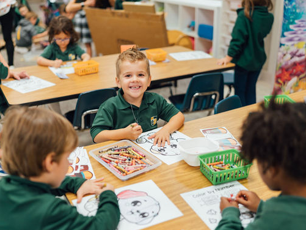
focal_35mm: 43
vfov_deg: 33.6
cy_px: 124
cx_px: 146
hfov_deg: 43.8
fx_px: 380
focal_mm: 35
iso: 320
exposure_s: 1/160
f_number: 1.4
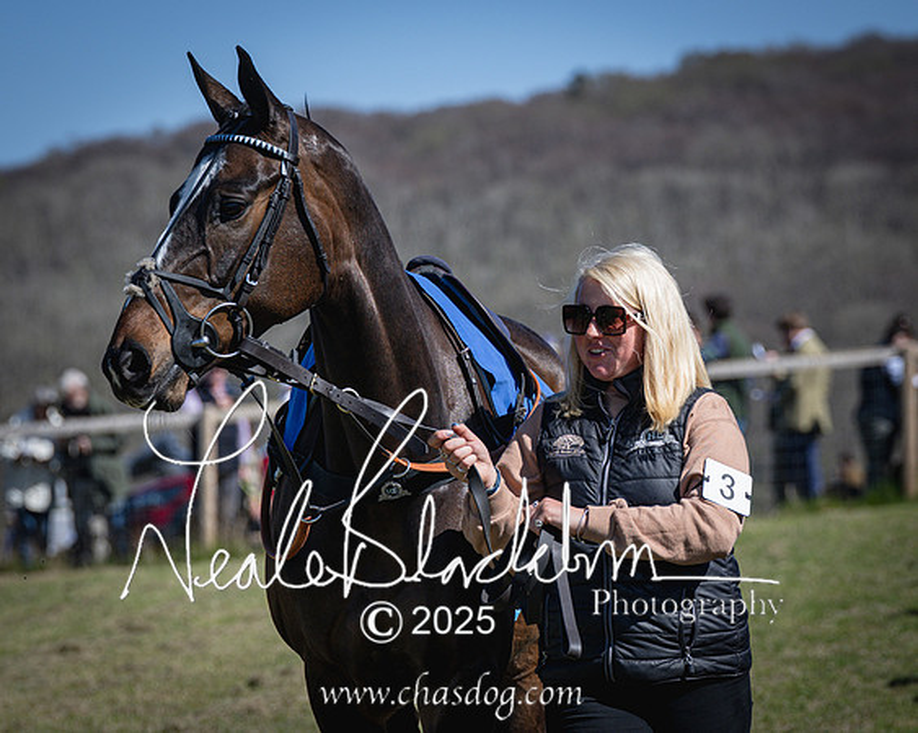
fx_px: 6790
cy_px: 307
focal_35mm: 250
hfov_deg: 7.7
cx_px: 465
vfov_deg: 6.2
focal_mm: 125
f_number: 4
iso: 140
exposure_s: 1/2000
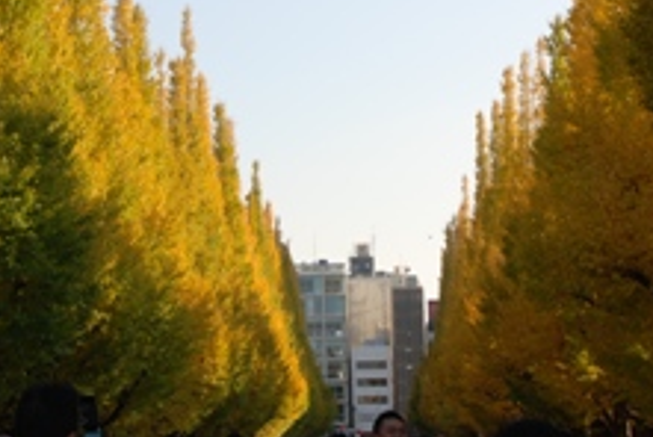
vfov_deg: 10.7
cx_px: 251
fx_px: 2325
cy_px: 55
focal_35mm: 128
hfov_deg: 16.0
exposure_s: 1/200
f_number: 8
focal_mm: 42
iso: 100
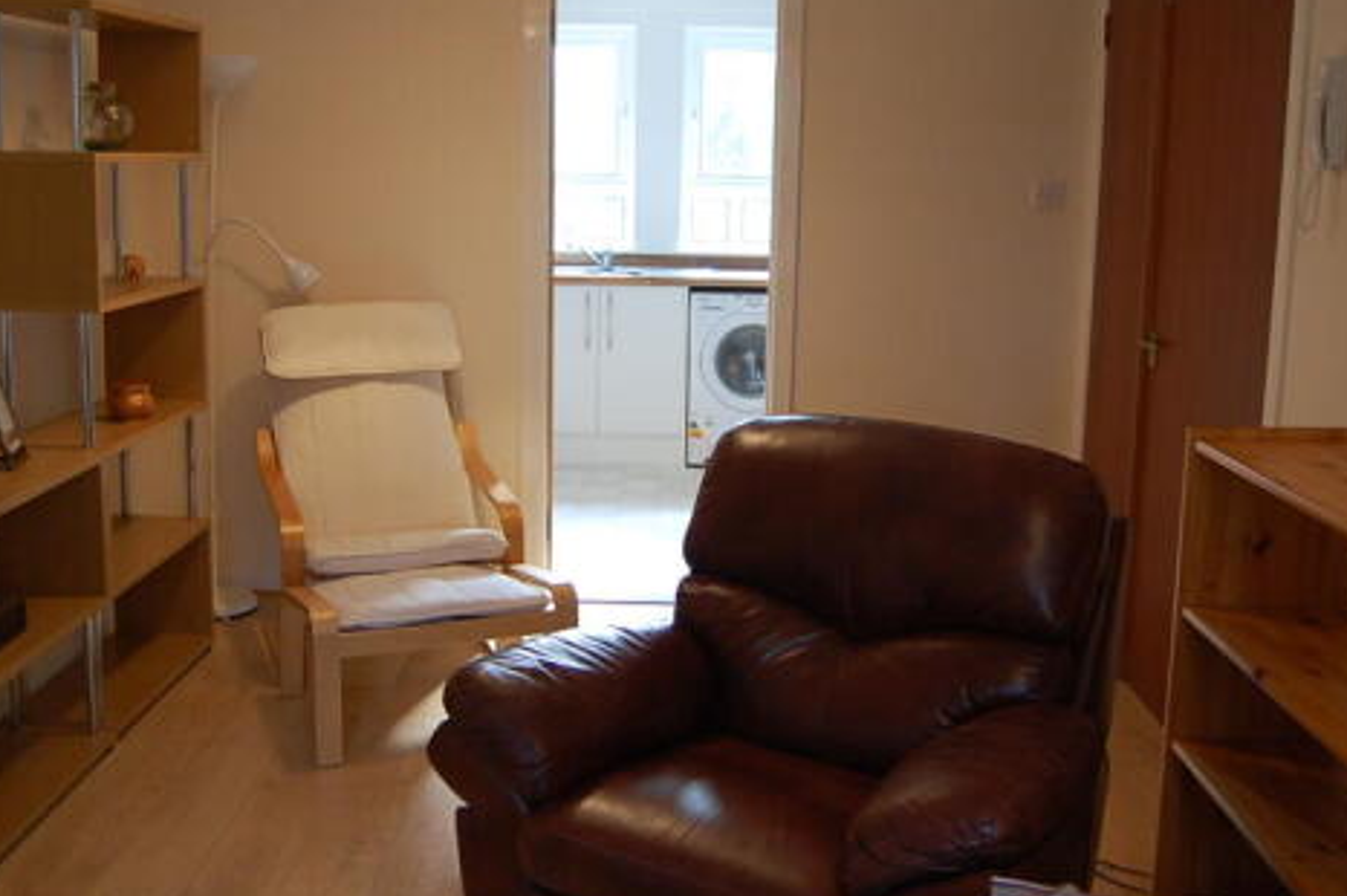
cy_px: 408
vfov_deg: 35.0
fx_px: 1421
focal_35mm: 38
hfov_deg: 50.7
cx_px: 650
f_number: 3.5
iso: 450
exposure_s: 1/30
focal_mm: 18
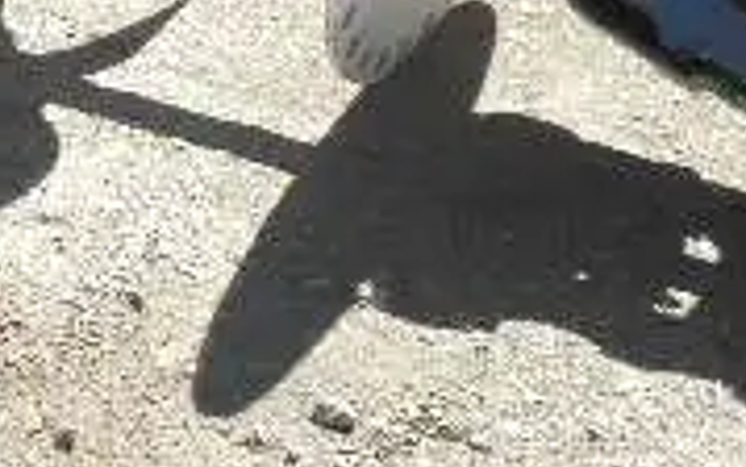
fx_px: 2156
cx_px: -454
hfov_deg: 17.2
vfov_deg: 12.0
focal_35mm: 106
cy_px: -154
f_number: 3
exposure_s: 1/400
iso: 64
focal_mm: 5
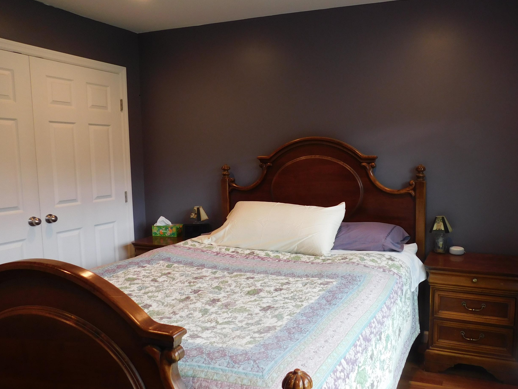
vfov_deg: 48.2
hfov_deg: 60.8
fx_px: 434
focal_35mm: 29
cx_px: 326
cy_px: 196
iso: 125
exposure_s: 1/40
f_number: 3
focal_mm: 4
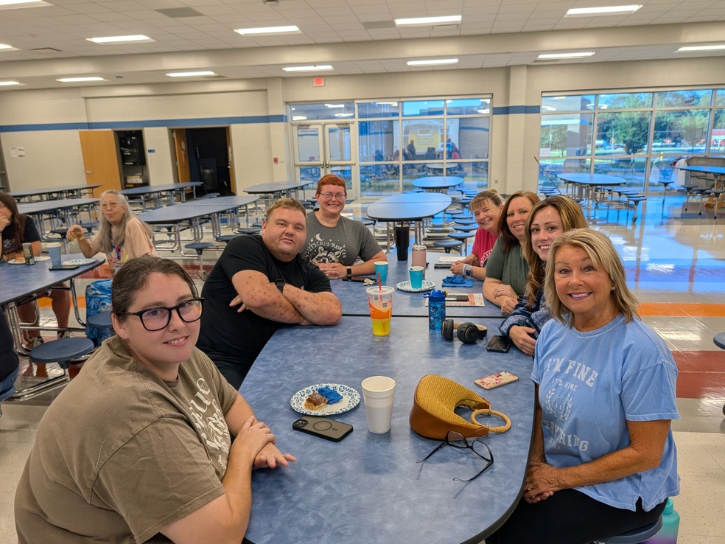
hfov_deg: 69.4
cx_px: 367
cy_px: 283
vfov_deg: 54.9
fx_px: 524
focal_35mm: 25
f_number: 1.68
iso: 21
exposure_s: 1/42.9
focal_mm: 6.9
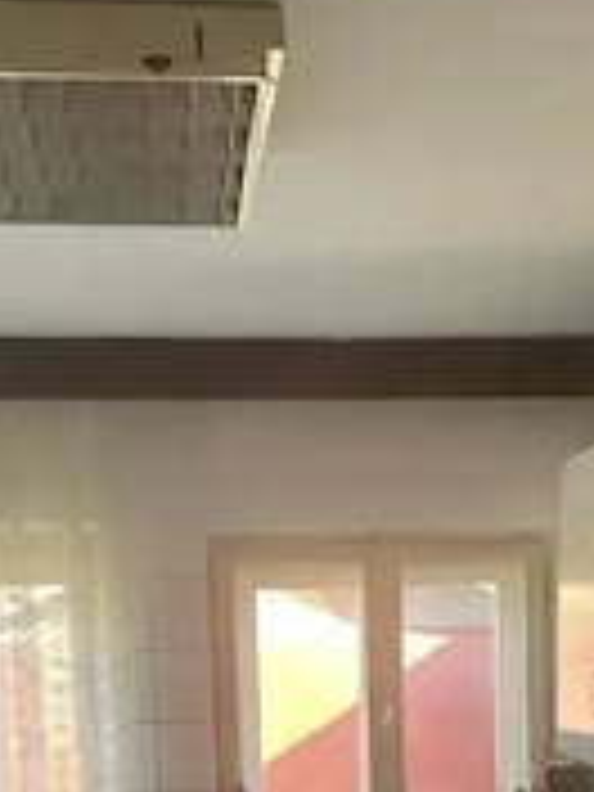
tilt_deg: -3.7
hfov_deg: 24.7
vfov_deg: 30.4
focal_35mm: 59
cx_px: 378
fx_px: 1350
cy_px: 796
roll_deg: +1.6
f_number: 1.6
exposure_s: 1/100
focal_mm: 4.2
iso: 100
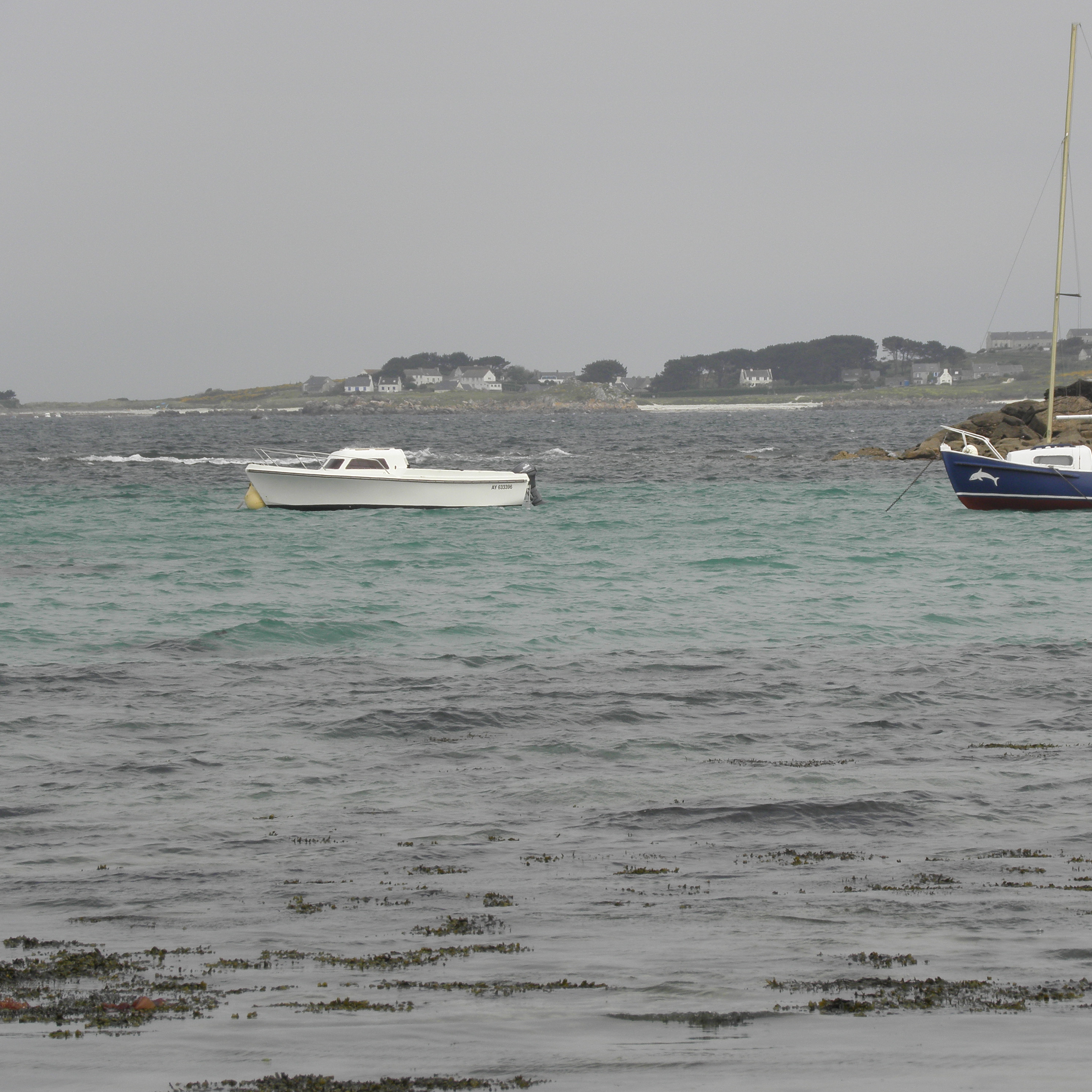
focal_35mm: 232
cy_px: 547
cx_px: 695
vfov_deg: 7.5
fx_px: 8280
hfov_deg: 7.5
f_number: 5.6
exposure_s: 1/400
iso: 64
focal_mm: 35.06
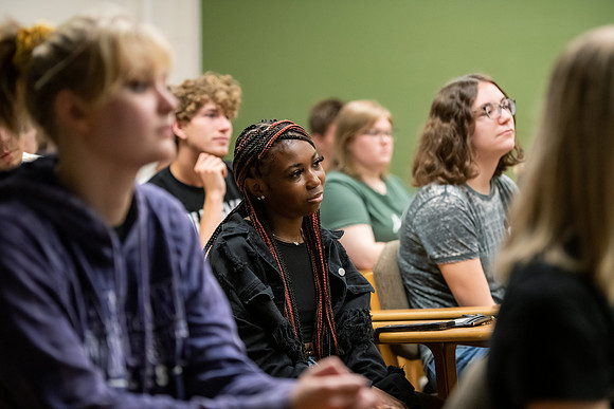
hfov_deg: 20.4
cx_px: 307
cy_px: 204
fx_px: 1706
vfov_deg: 13.7
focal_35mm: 100
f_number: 2.8
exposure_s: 1/200
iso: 4000
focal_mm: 100
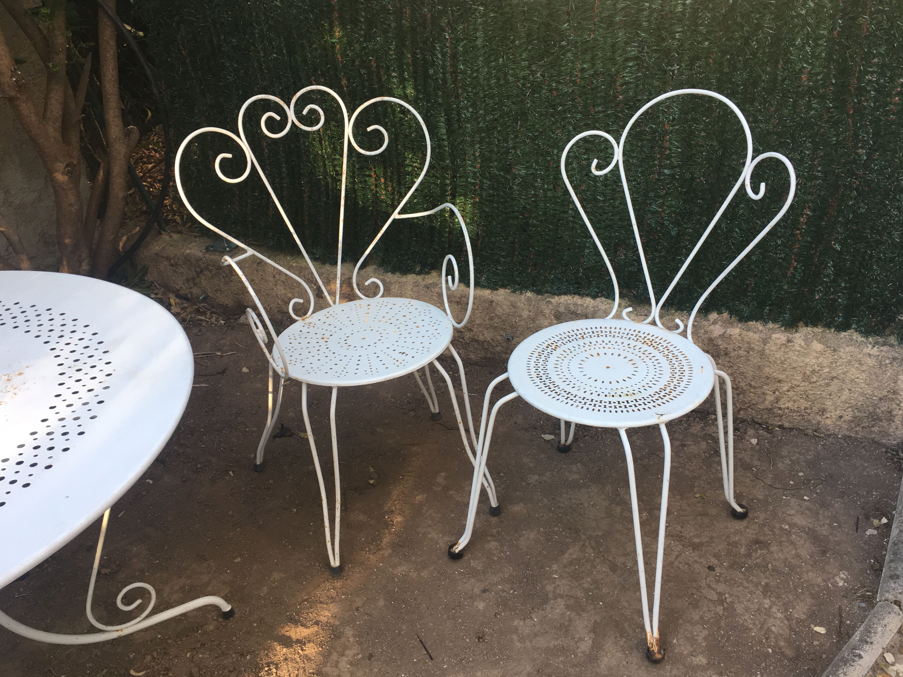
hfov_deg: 60.0
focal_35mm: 30
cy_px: 333
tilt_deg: -30.1
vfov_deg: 46.8
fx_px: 783
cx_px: 460
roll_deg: +2.5
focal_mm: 4.15
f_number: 2.2
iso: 40
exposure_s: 1/100
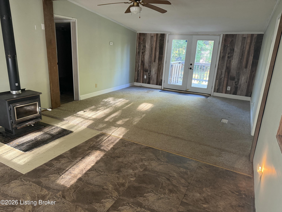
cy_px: 106
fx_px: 196
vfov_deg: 56.8
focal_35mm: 24
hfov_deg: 71.6
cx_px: 141
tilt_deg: -16.7
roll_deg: -2.8
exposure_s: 1/60
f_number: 1.78
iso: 500
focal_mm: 6.76
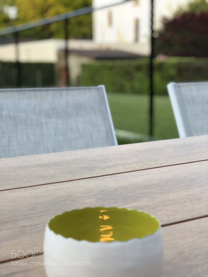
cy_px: 138
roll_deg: -0.6
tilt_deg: -9.8
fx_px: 457
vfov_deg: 33.8
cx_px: 104
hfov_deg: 25.7
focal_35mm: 57
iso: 40
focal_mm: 6.6
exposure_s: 1/60
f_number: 2.8
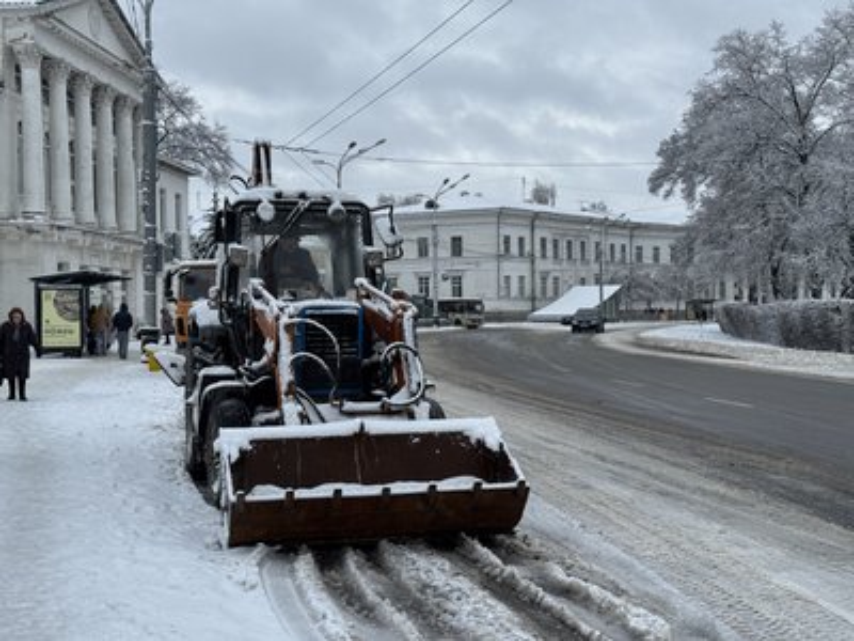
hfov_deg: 39.7
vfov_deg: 30.3
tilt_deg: -1.0
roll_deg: +1.4
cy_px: 320
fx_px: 1184
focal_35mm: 48
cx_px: 427
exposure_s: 1/2415
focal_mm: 6.76
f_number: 1.78
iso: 64
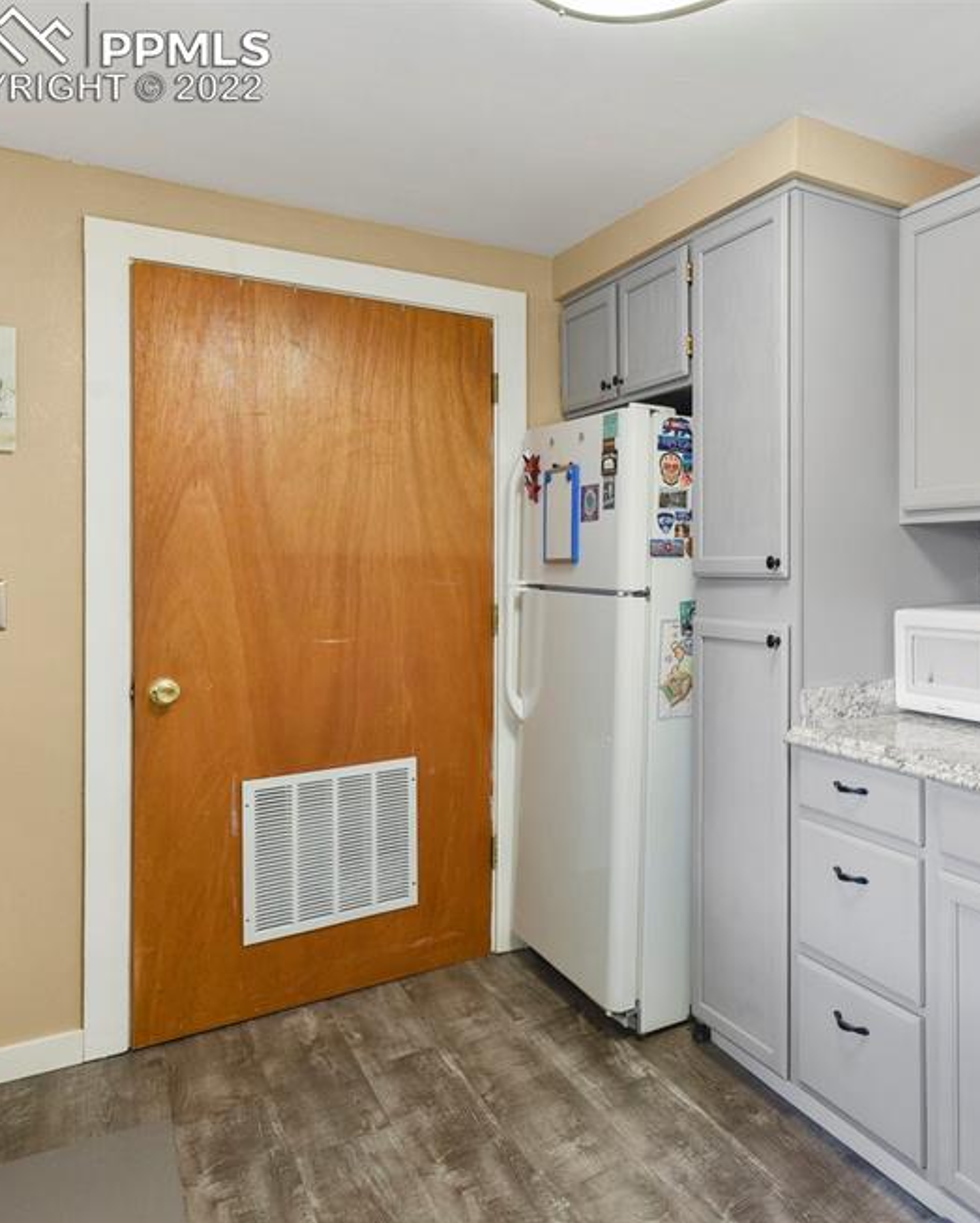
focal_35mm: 25
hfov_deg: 51.2
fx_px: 906
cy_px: 637
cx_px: 854
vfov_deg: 68.0
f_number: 8
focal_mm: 17
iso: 250
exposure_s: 1/8
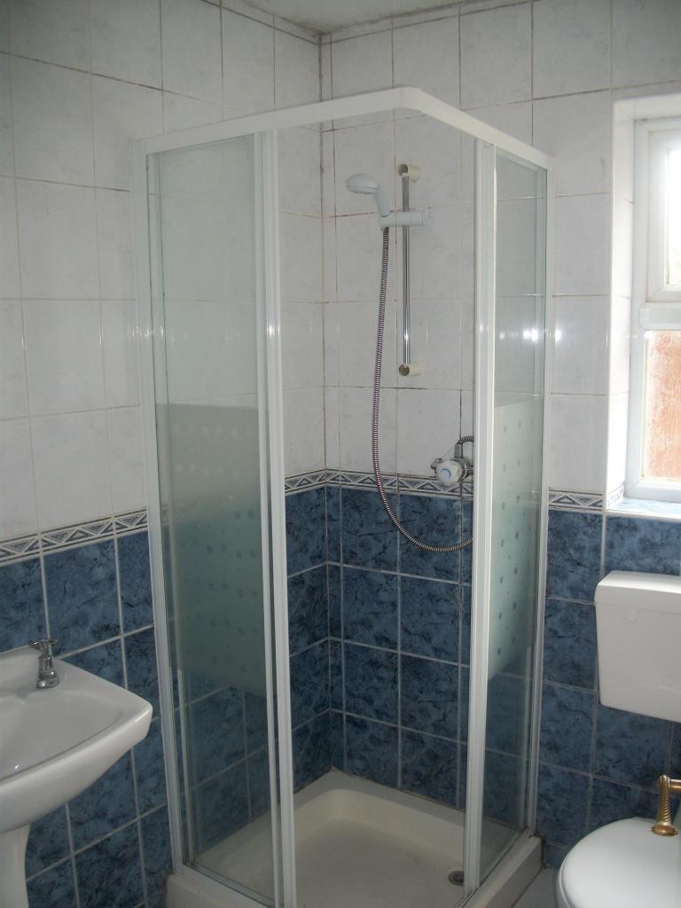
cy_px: 454
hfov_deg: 44.2
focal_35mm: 32
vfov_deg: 56.8
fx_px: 839
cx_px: 340
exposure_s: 1/30
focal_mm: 5.7
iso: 80
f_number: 2.9
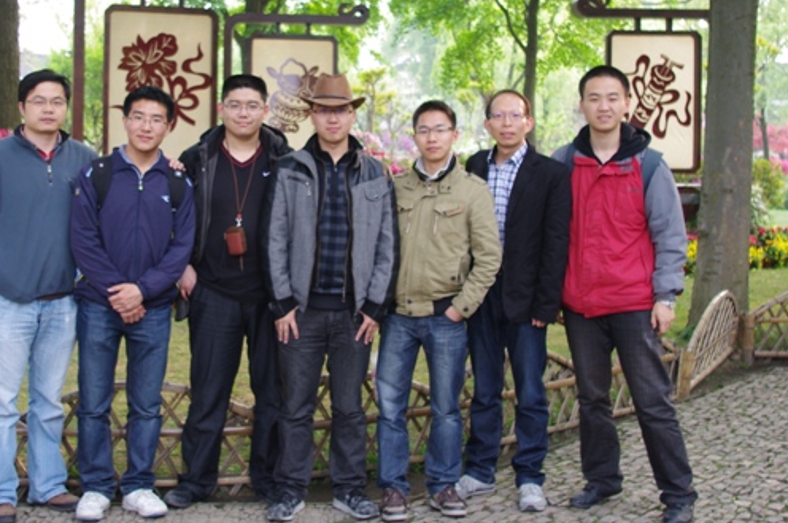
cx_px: 286
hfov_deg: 39.3
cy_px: 157
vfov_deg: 26.7
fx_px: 1093
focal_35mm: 50
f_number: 4
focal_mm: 21.25
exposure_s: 1/60
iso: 200
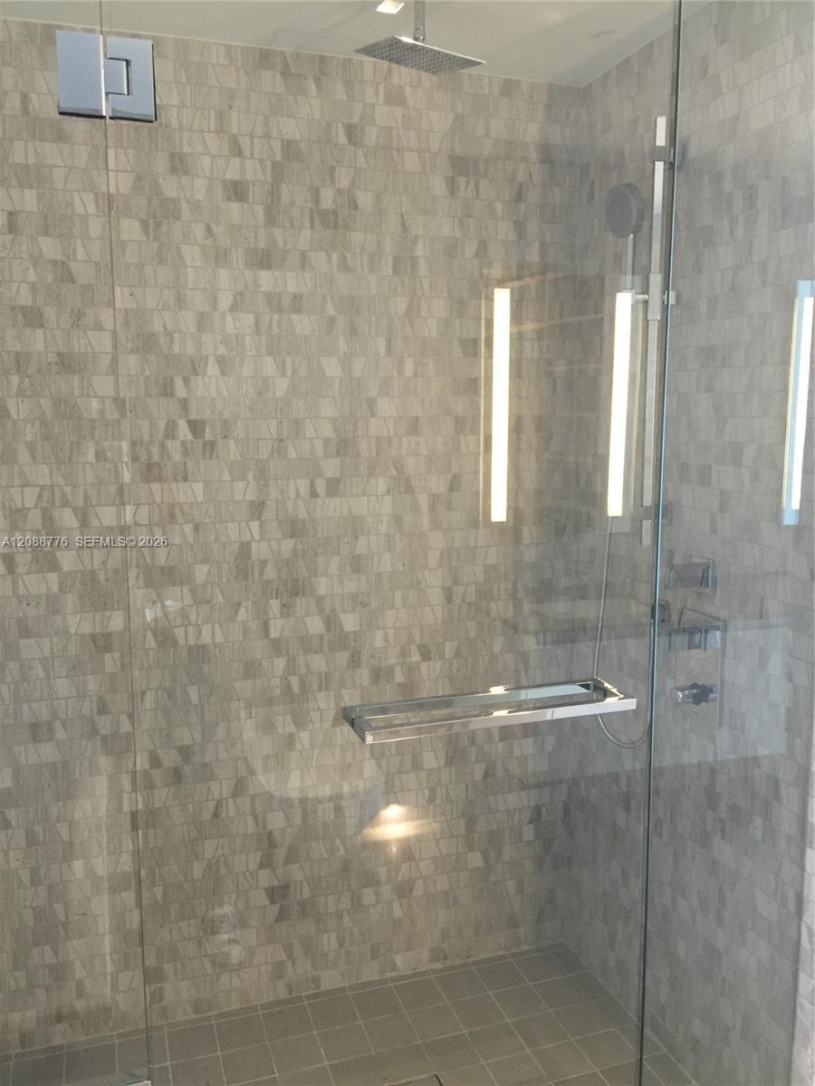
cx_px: 408
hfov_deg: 48.2
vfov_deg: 61.7
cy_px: 543
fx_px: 910
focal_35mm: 29
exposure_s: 1/15
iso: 100
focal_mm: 4.15
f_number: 2.2
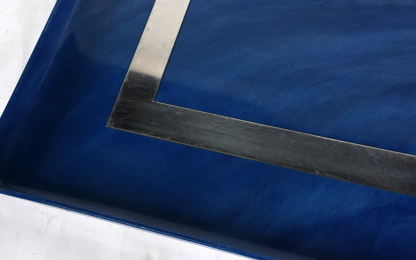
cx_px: 208
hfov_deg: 41.1
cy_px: 124
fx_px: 556
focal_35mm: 49
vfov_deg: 26.3
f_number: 8
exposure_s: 1/50
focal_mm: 32
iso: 200
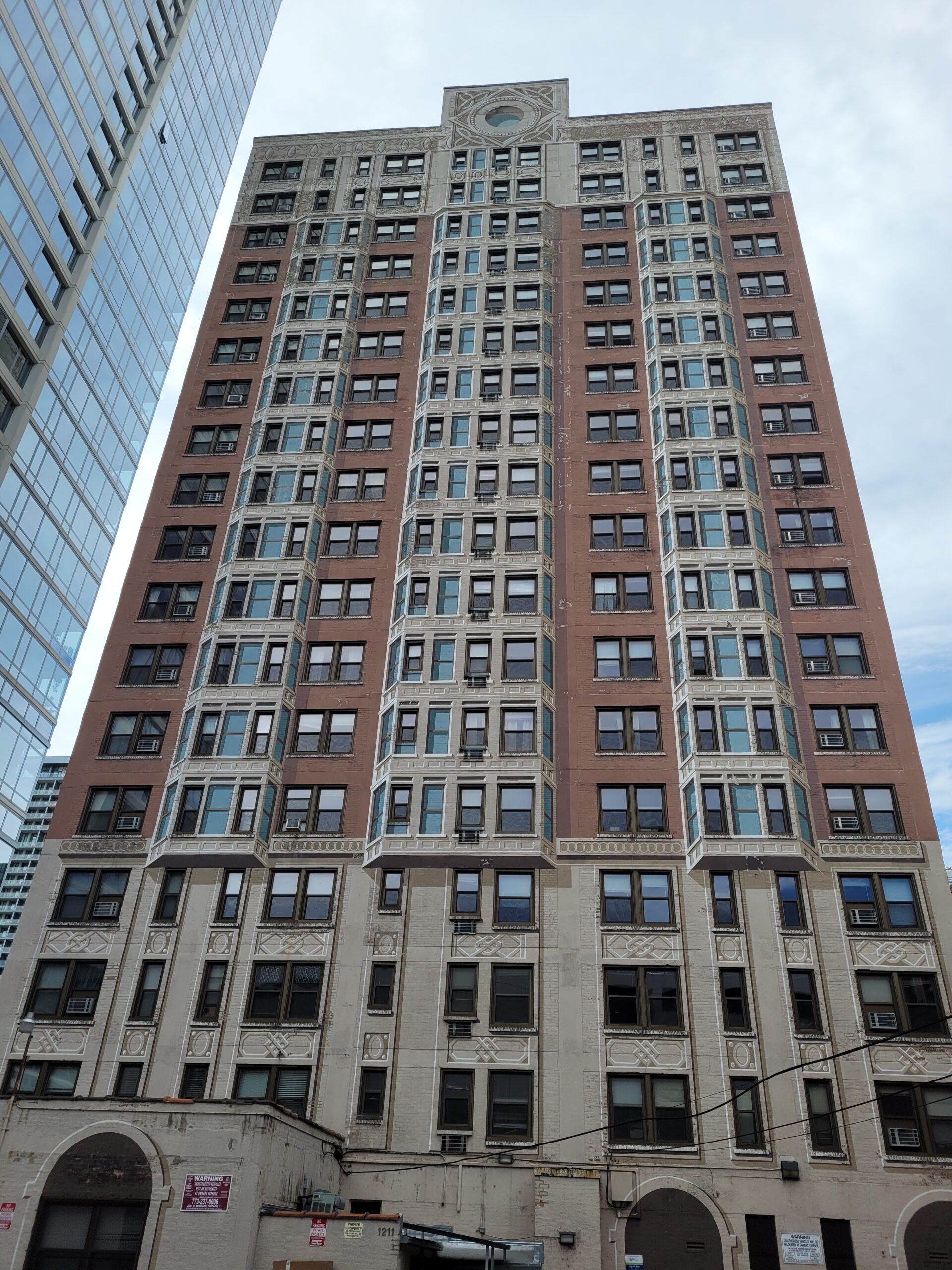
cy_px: 635
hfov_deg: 53.1
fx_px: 953
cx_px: 476
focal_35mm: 26
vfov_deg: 67.3
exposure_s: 1/1756
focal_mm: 5.4
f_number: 1.8
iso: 40
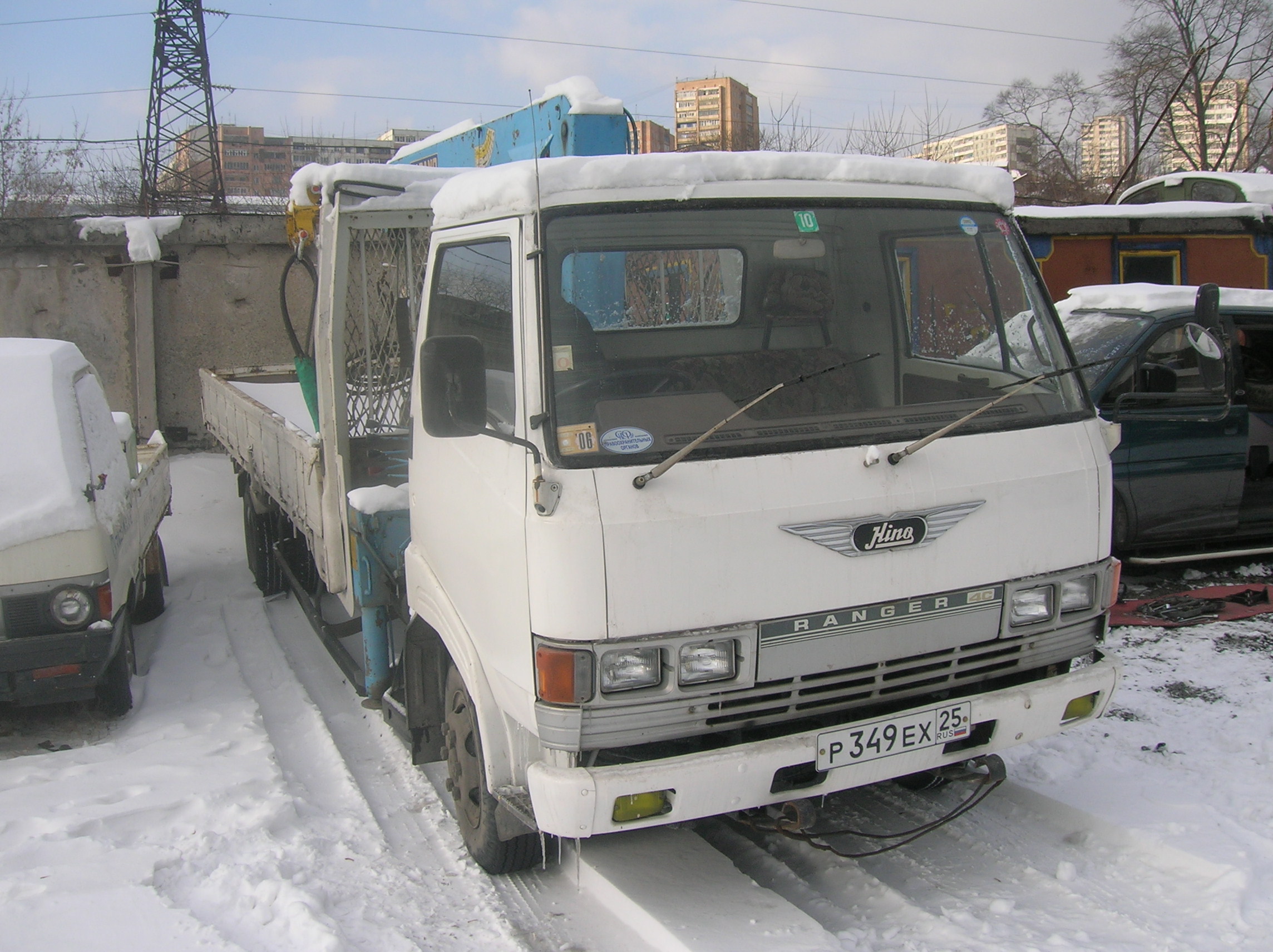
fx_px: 1249
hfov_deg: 54.0
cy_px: 476
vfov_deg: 41.7
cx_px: 636
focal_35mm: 34
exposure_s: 1/267
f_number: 4.9
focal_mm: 5.7
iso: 50
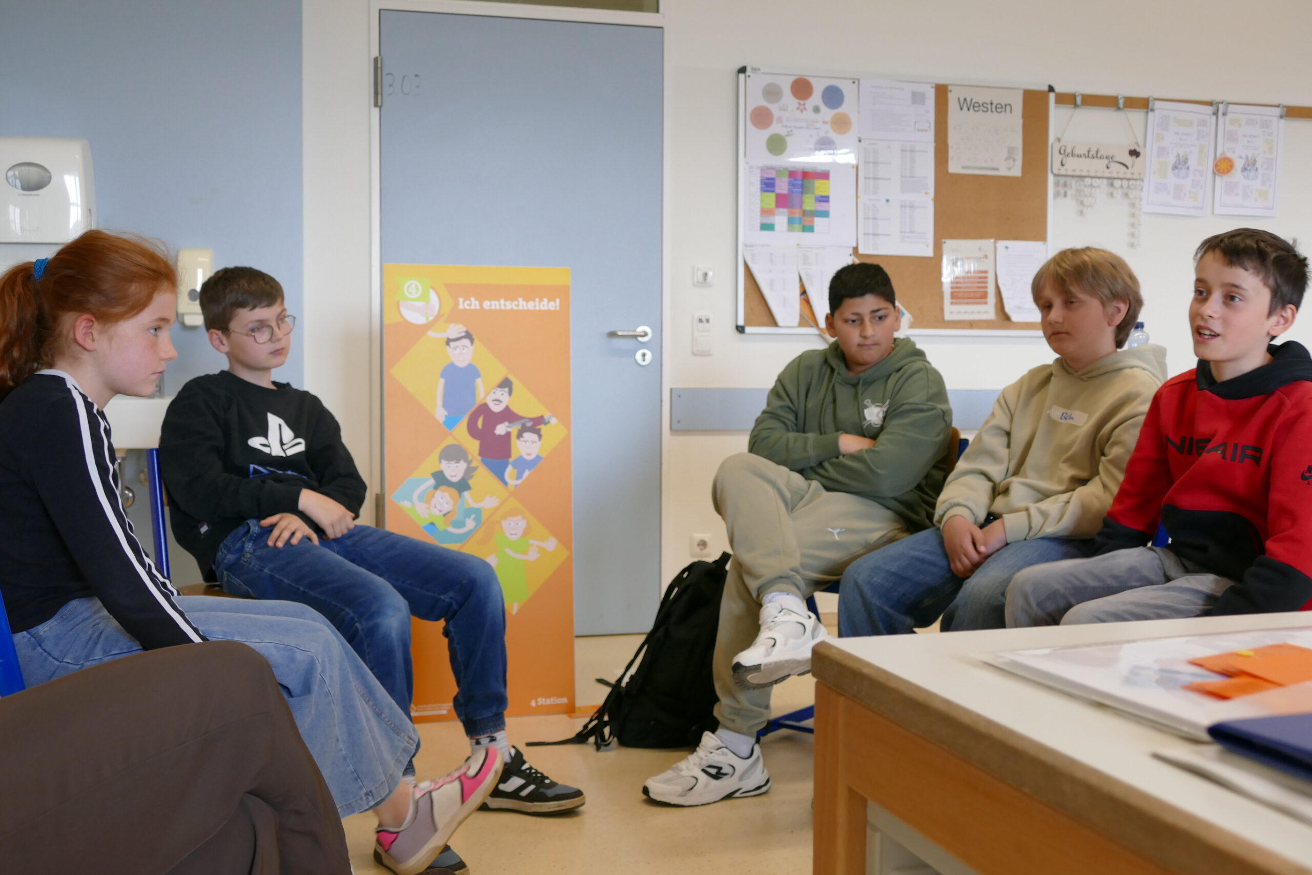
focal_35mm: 38
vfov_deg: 35.1
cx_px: 656
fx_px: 1385
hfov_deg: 50.7
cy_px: 438
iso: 320
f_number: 3.1
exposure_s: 1/80
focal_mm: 13.7
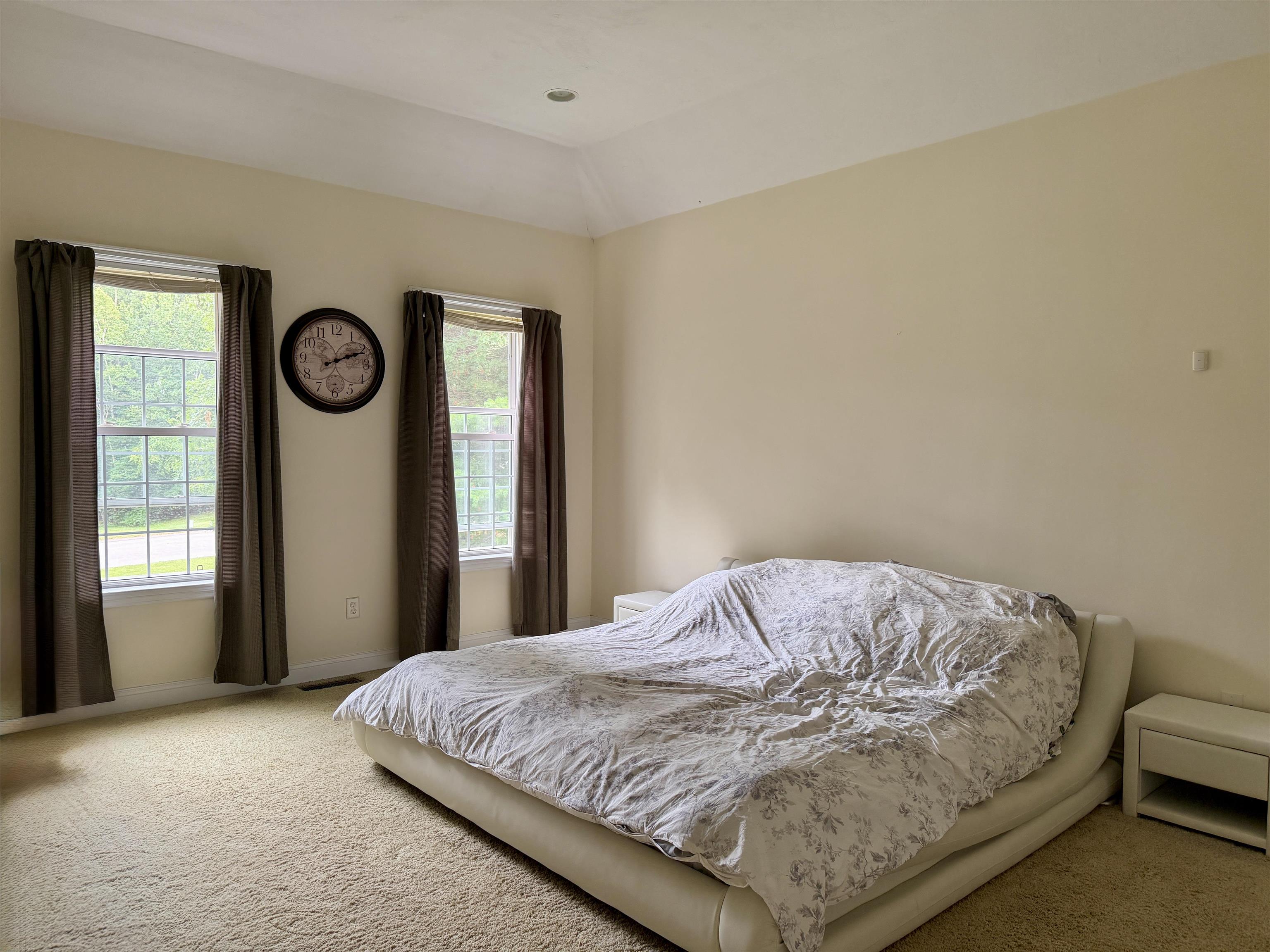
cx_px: 635
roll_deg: +0.1
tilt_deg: -2.7
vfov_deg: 56.8
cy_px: 476
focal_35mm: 24
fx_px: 881
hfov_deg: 71.6
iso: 200
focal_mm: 6.76
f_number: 1.78
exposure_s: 1/126
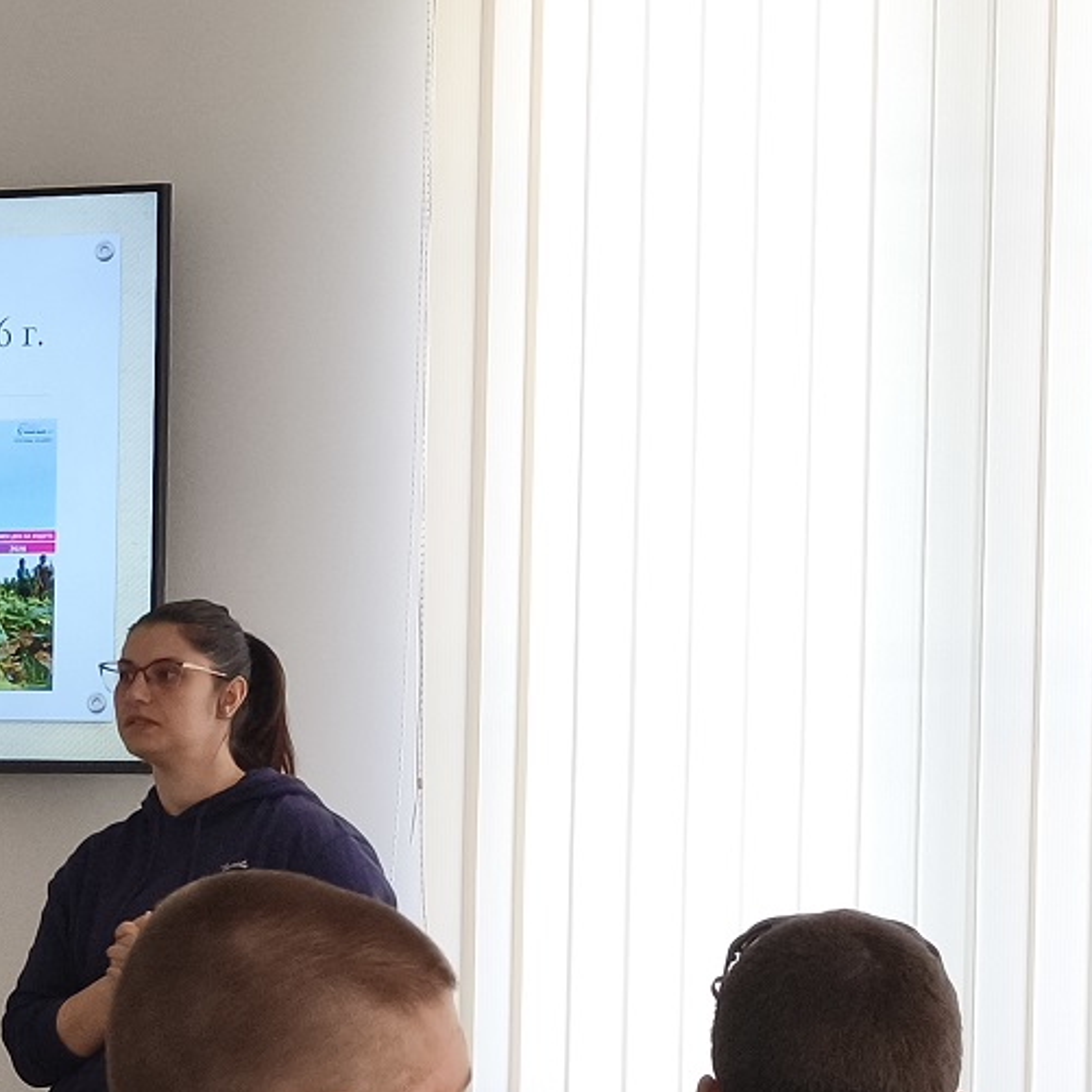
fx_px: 5568
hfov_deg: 11.1
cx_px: -13
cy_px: 788
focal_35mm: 156
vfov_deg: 11.2
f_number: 1.9
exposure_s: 1/100
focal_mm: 7.1
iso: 640
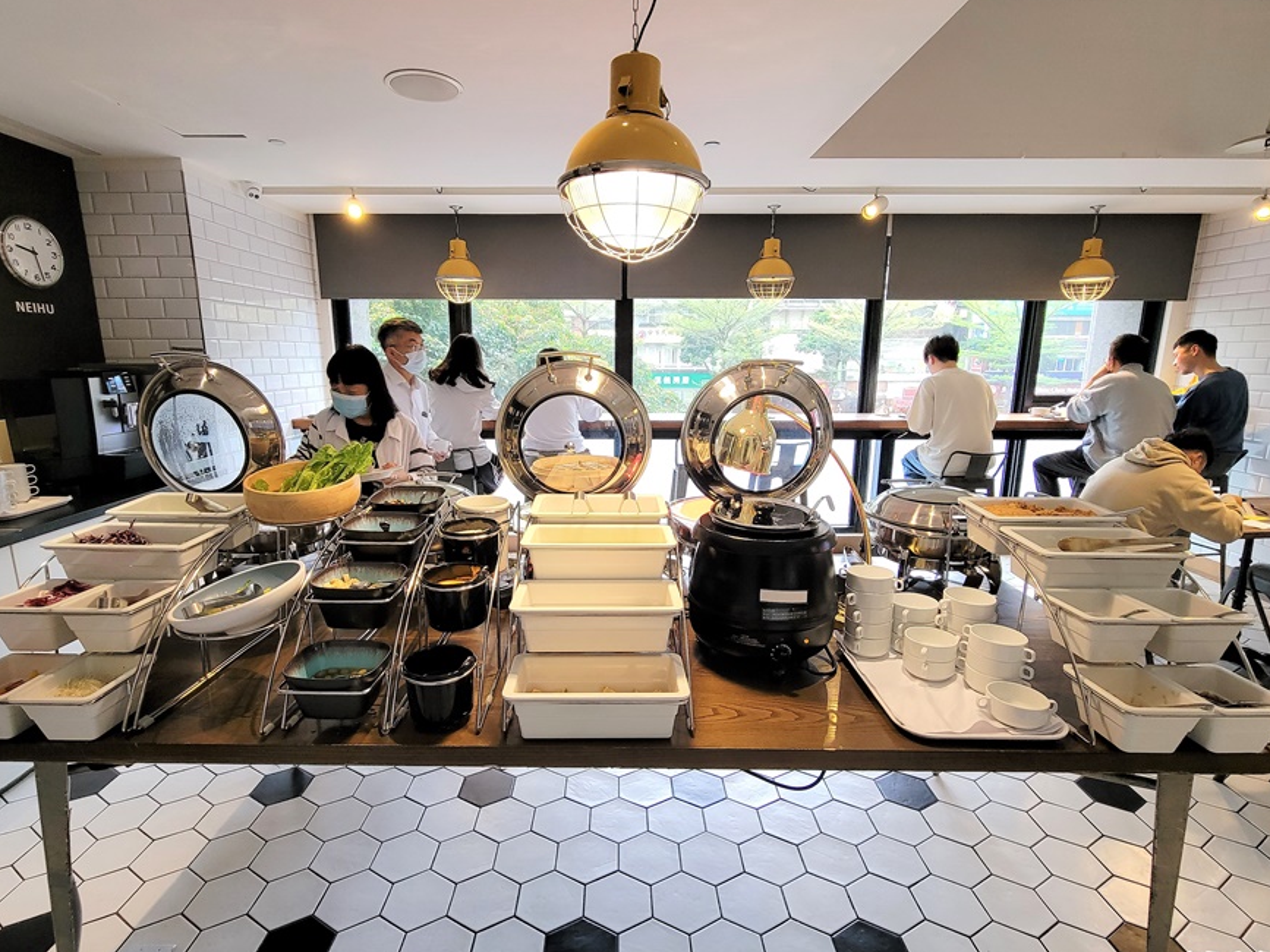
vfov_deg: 81.7
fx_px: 550
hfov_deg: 98.1
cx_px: 612
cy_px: 480
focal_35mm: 15
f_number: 2.2
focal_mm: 2.2
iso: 250
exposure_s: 1/60
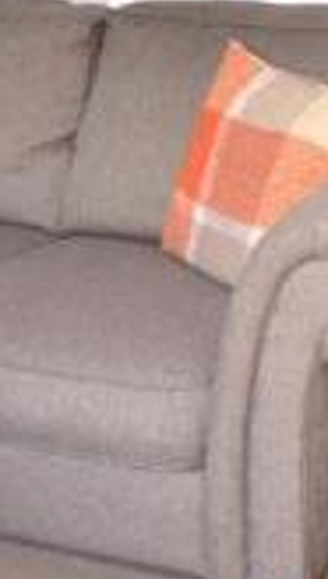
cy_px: -132
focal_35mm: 72
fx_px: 1107
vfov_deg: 25.9
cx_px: 360
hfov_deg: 16.4
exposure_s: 1/25
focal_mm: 11.5
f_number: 5
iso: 200
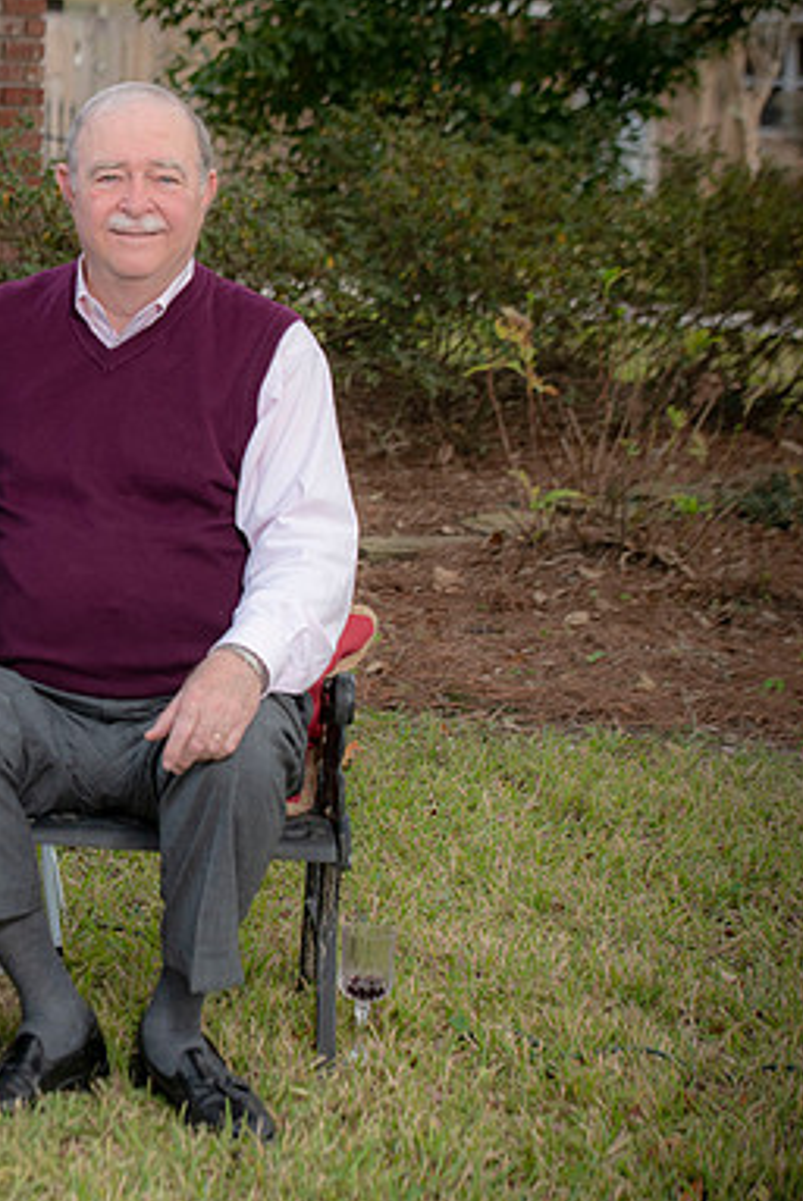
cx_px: -50
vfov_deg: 17.3
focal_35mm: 118
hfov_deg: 11.5
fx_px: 3941
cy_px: 604
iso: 320
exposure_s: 1/250
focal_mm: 78
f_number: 5
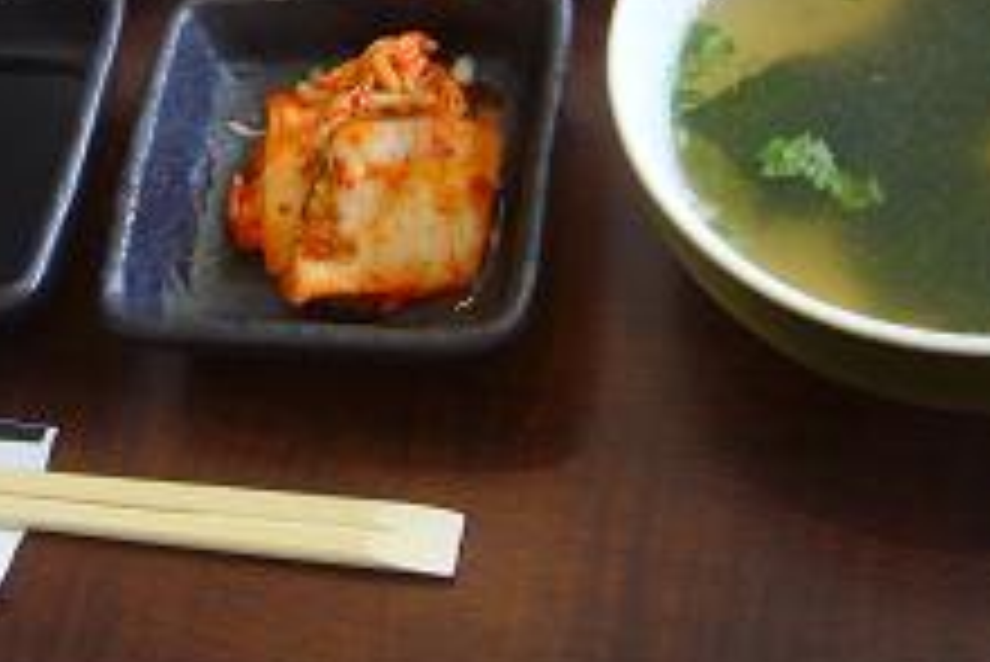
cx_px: 65
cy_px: 110
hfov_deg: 27.6
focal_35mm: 70
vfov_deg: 19.2
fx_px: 1926
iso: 100
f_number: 2.8
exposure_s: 1/40
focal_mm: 5.8
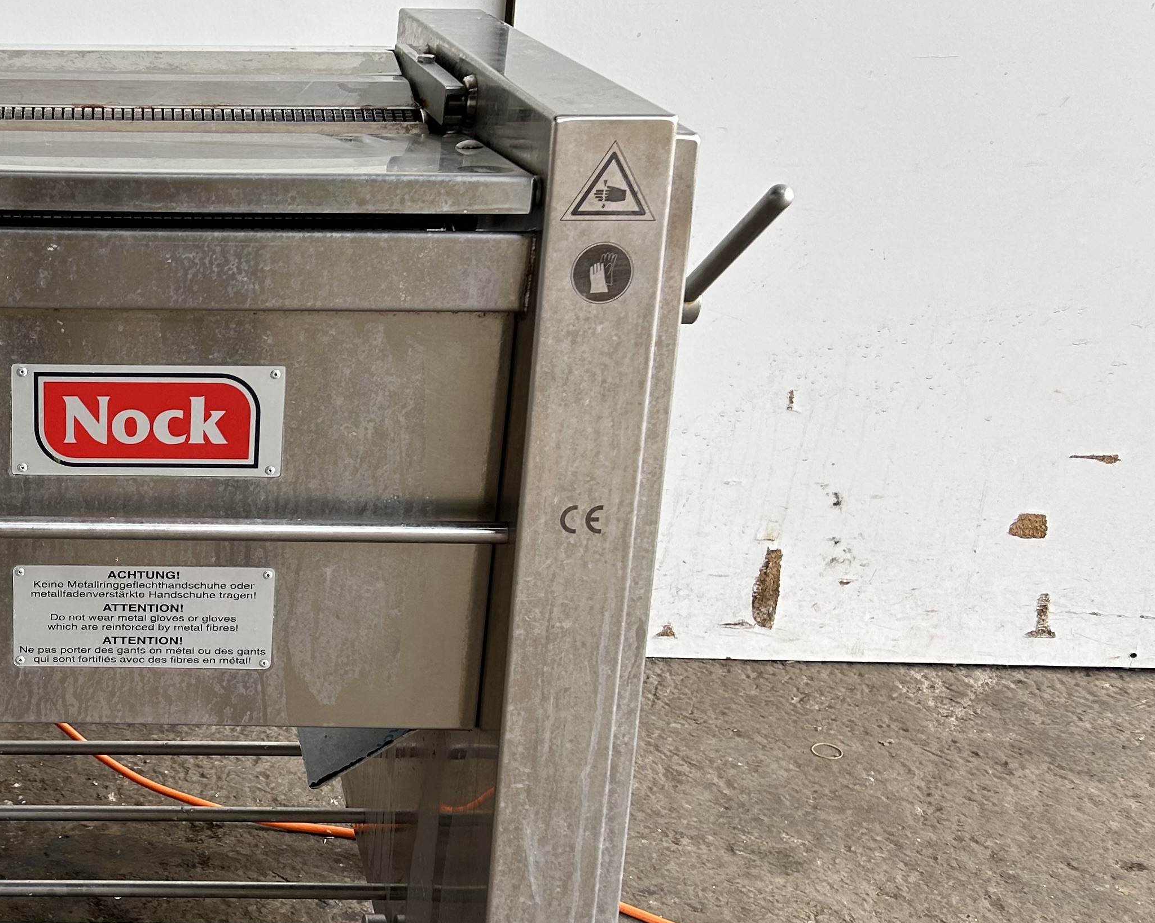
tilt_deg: -23.3
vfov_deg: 30.2
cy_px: 507
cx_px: 98
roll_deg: +0.6
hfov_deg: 35.0
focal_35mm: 50
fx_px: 1709
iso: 40
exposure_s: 1/189
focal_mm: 5.7
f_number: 1.5
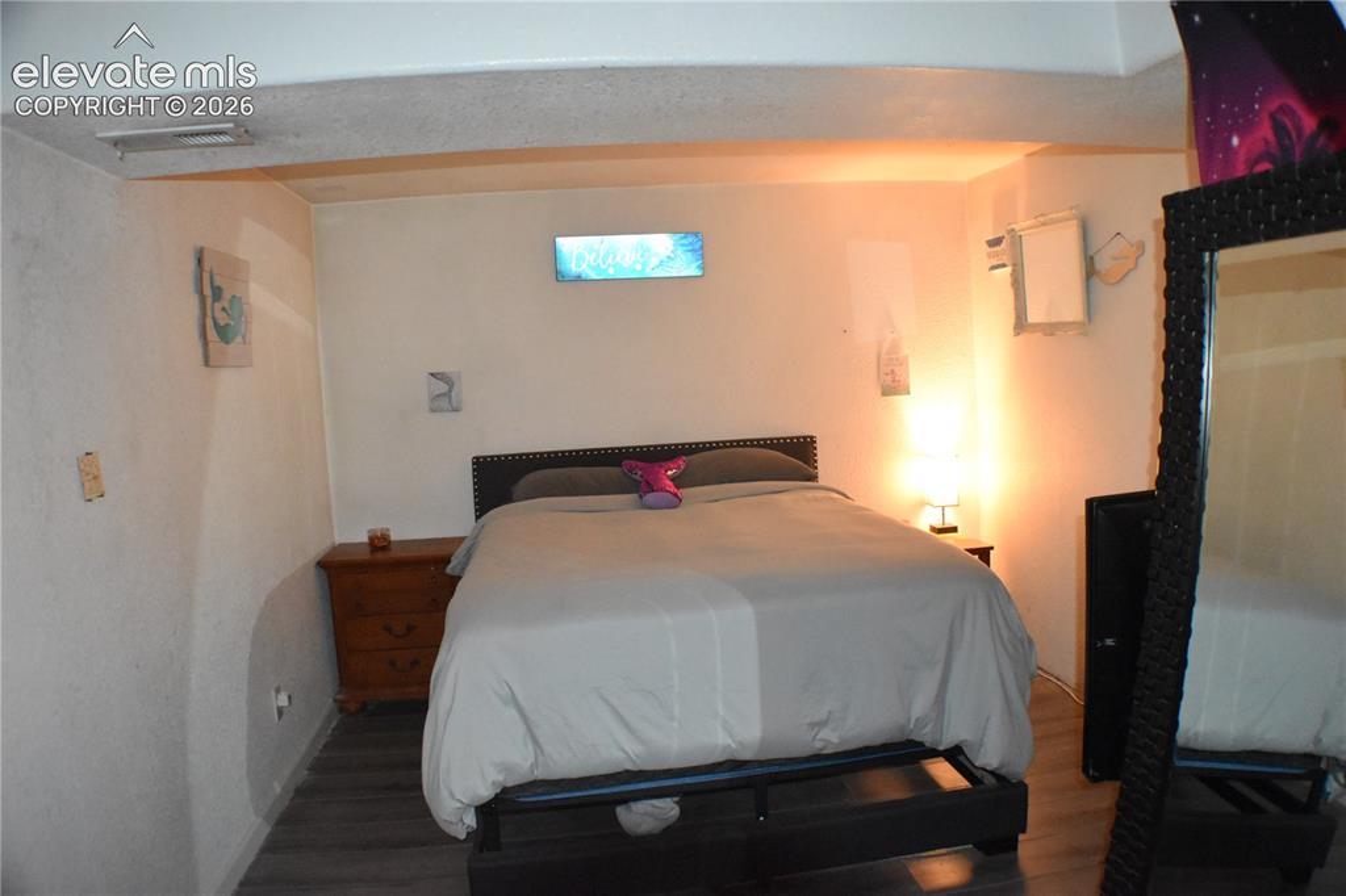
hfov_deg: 55.1
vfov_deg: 38.3
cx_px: 673
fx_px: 1289
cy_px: 448
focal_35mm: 34
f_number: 3.8
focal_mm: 23
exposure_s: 1/60
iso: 6400
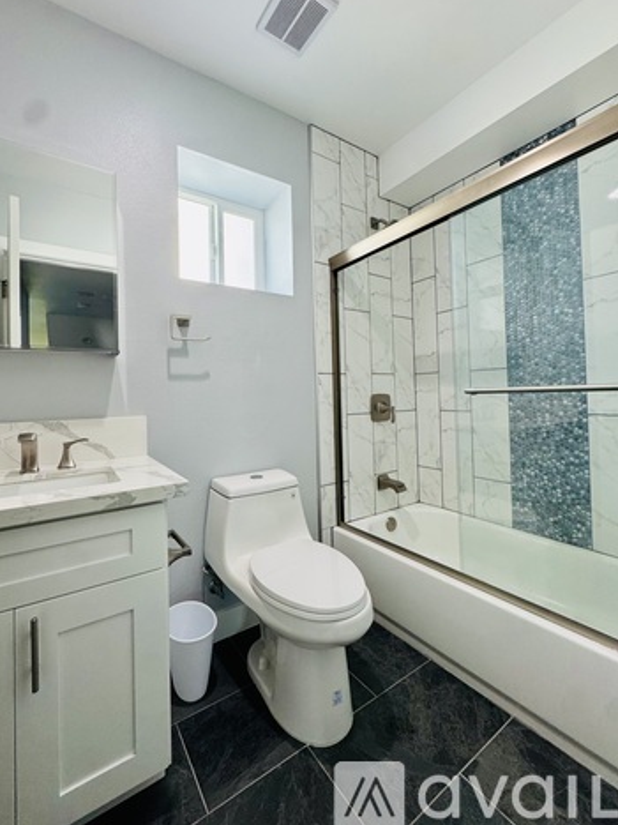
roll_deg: +3.2
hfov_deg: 81.6
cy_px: 390
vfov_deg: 98.1
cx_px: 289
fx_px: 357
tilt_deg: +1.7
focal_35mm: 15
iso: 160
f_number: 2.2
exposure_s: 1/120
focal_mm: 2.22
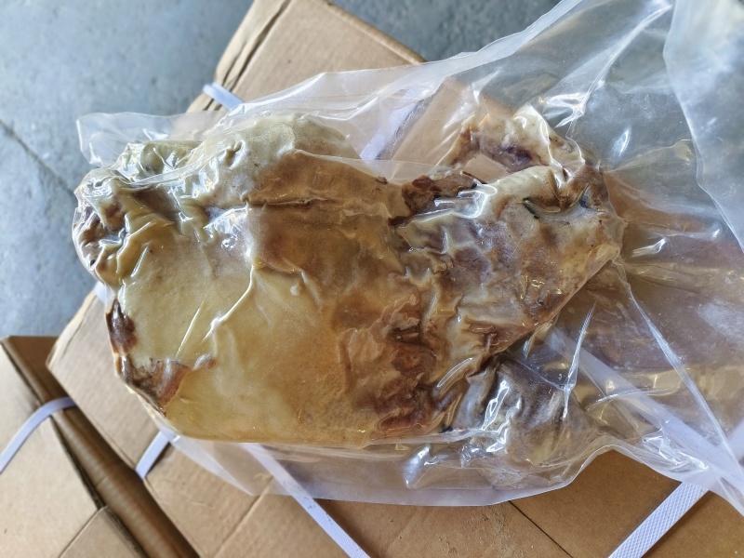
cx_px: 372
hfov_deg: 73.9
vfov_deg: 58.9
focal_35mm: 23
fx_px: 494
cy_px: 279
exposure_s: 1/100
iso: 444
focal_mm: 5.6
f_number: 4
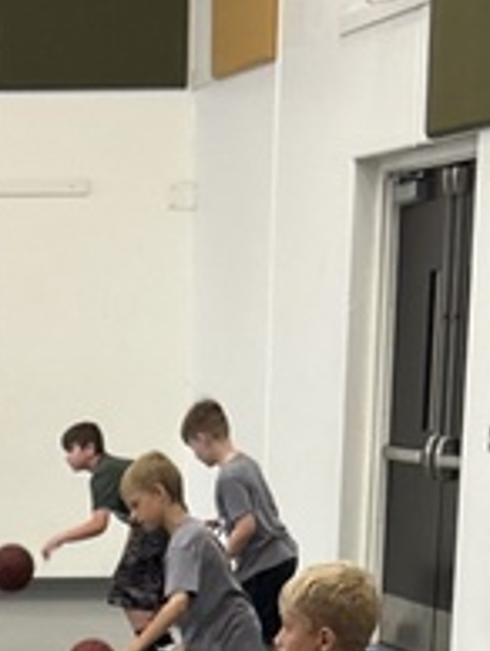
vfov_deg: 13.1
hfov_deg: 10.7
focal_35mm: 137
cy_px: 1151
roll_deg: +0.0
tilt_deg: -17.7
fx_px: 2580
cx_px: -94
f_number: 1.5
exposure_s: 1/60
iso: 100
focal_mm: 5.7
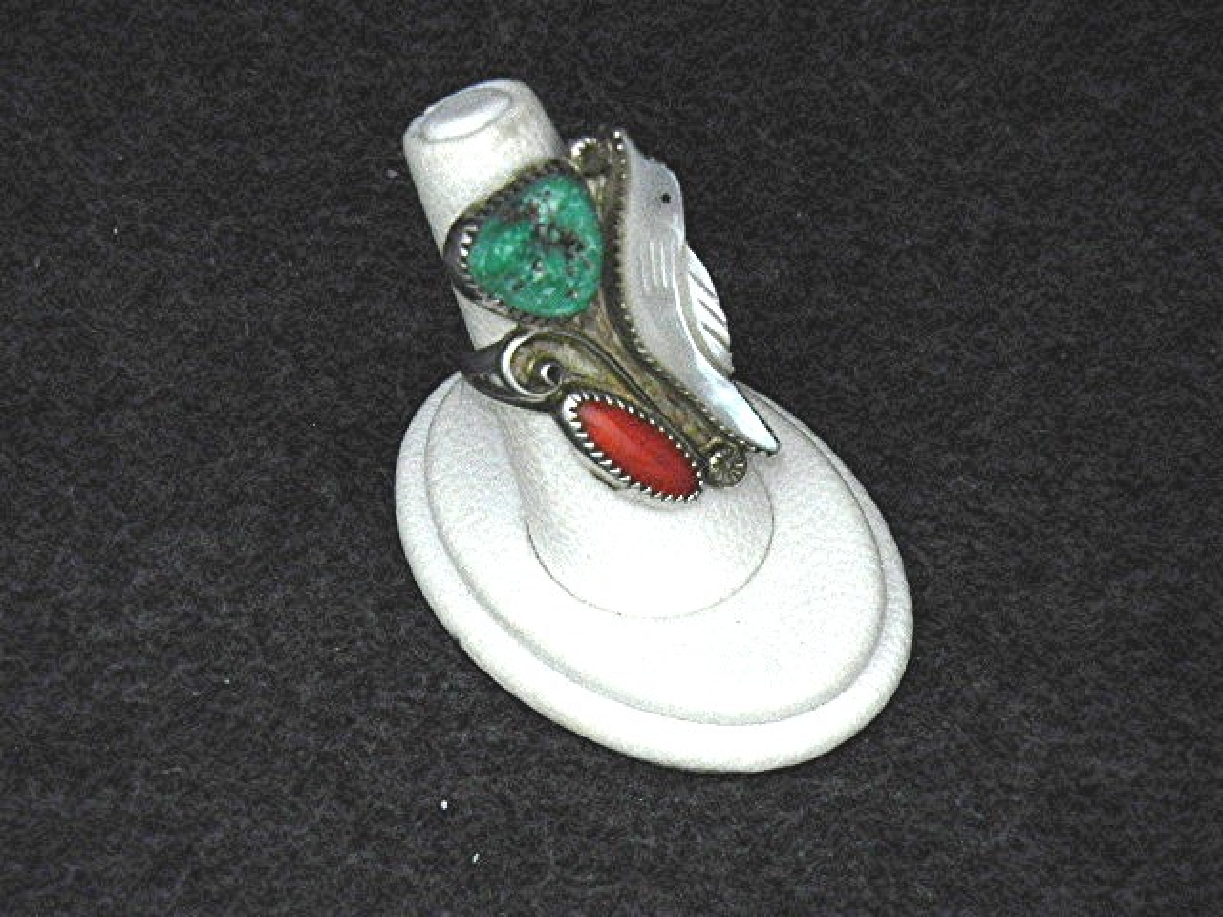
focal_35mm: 116
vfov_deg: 12.8
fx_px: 4098
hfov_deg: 17.0
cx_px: 612
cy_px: 458
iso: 800
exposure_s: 1/30
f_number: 9.2
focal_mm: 20.9
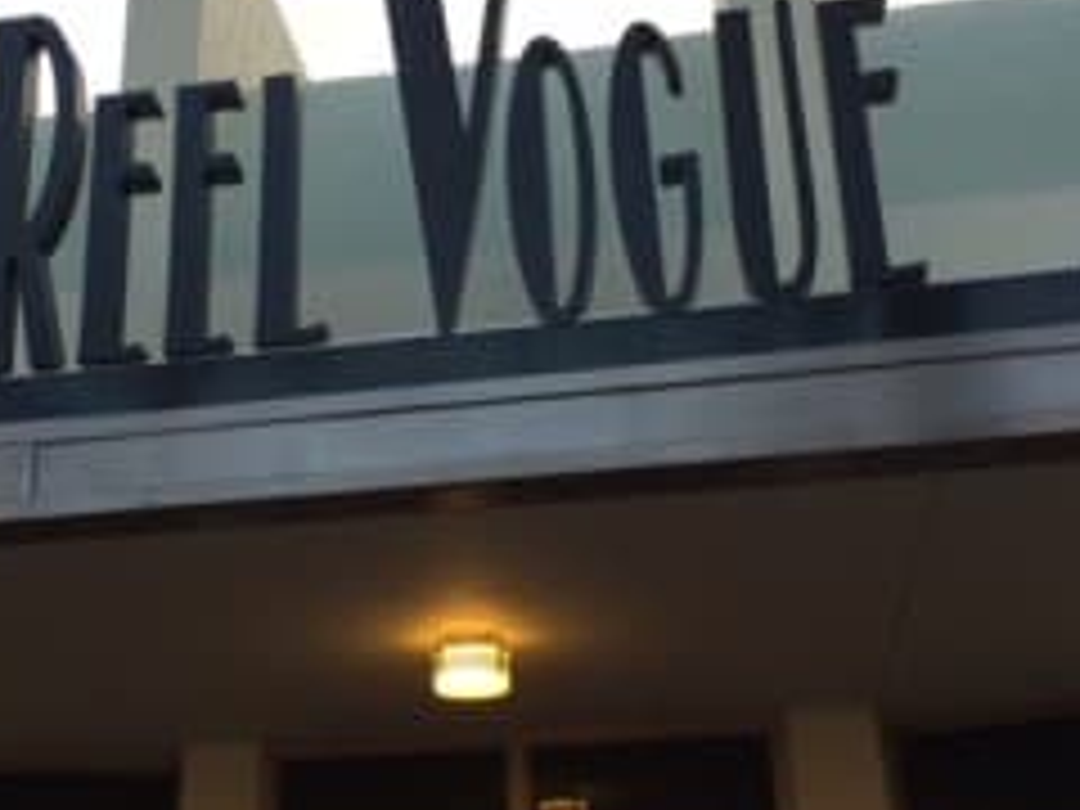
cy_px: 443
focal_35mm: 52
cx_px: 410
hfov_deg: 36.6
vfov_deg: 28.0
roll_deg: +0.5
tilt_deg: +22.2
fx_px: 1622
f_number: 2.2
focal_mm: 4.15
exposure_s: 1/120
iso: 40
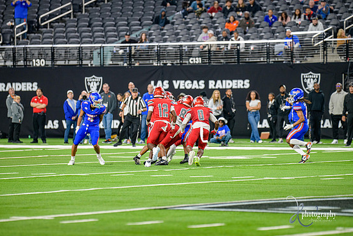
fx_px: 2275
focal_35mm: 232
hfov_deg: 8.9
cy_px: 119
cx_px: 169
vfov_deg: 5.9
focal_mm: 220
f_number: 2.8
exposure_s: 1/400
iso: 1000
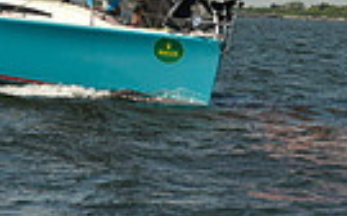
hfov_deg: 5.9
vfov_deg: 3.6
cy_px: -447
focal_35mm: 359
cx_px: 86
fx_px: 3391
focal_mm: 82
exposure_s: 1/1600
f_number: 10
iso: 280
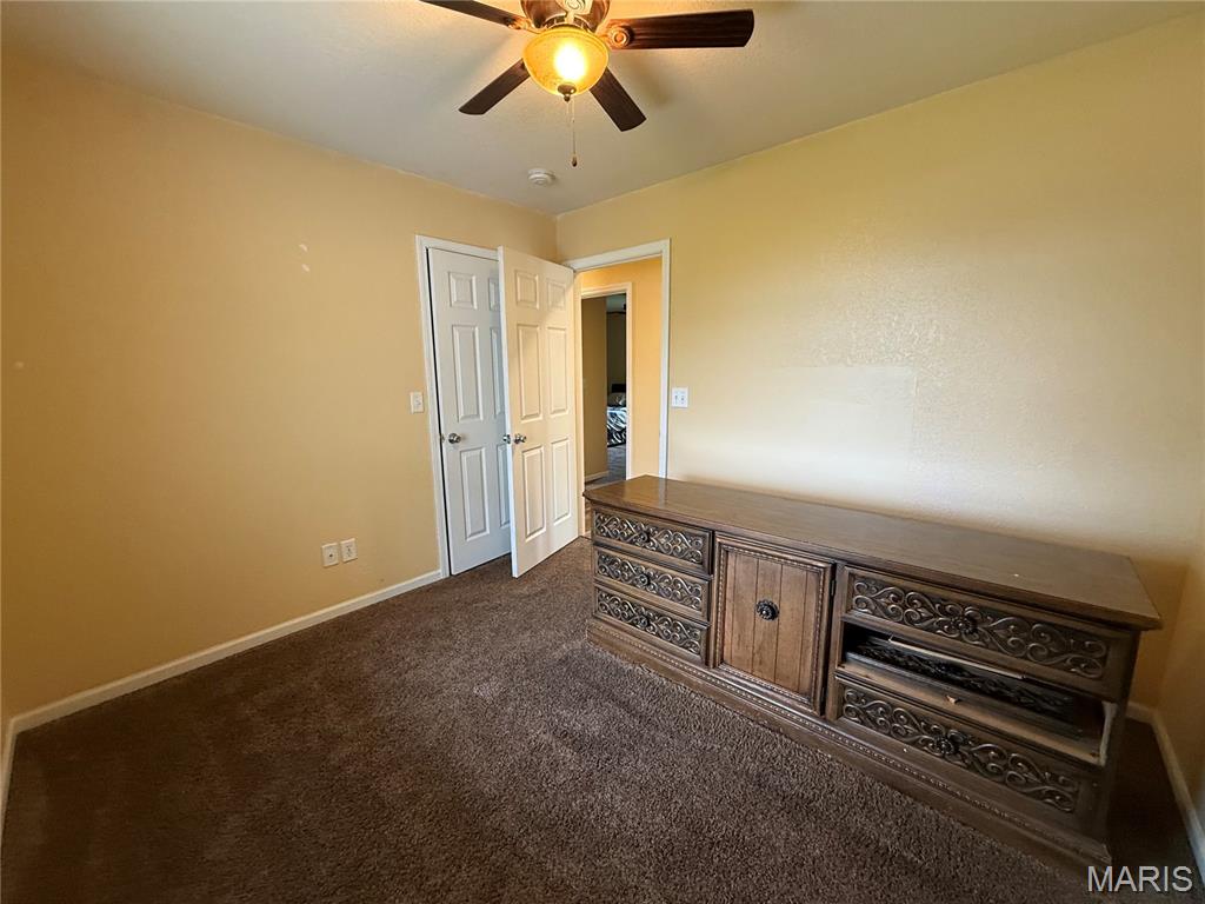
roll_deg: +1.2
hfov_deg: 102.1
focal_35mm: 14
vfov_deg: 85.7
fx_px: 487
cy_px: 452
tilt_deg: -8.0
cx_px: 602
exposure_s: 1/60
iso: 250
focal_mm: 2.22
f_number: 2.2
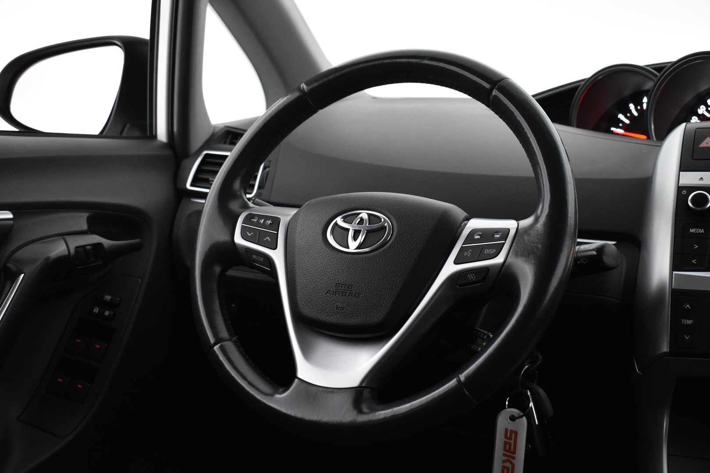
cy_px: 236
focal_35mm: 46
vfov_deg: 28.9
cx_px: 355
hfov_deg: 42.3
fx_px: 917
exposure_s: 1/50
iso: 2500
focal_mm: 31
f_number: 4.2
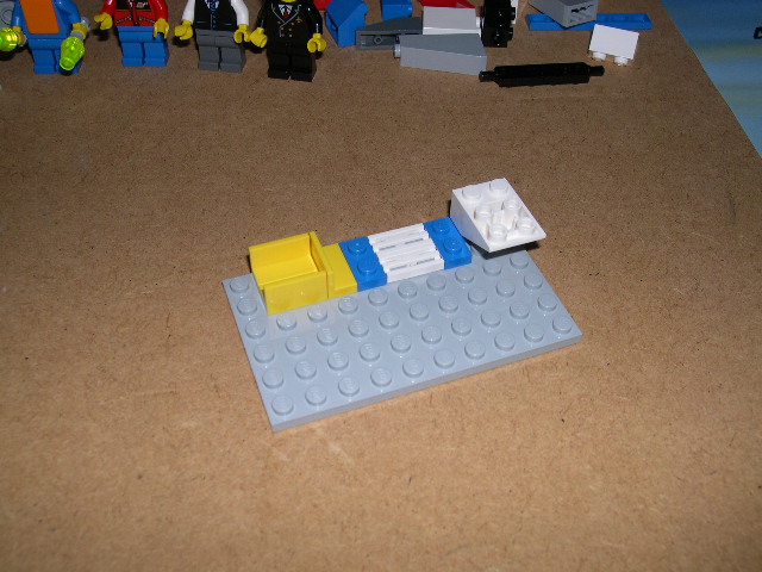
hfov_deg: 49.0
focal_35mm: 38
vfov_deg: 37.7
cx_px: 381
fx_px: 836
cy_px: 286
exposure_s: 1/60
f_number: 7.6
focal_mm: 8
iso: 100
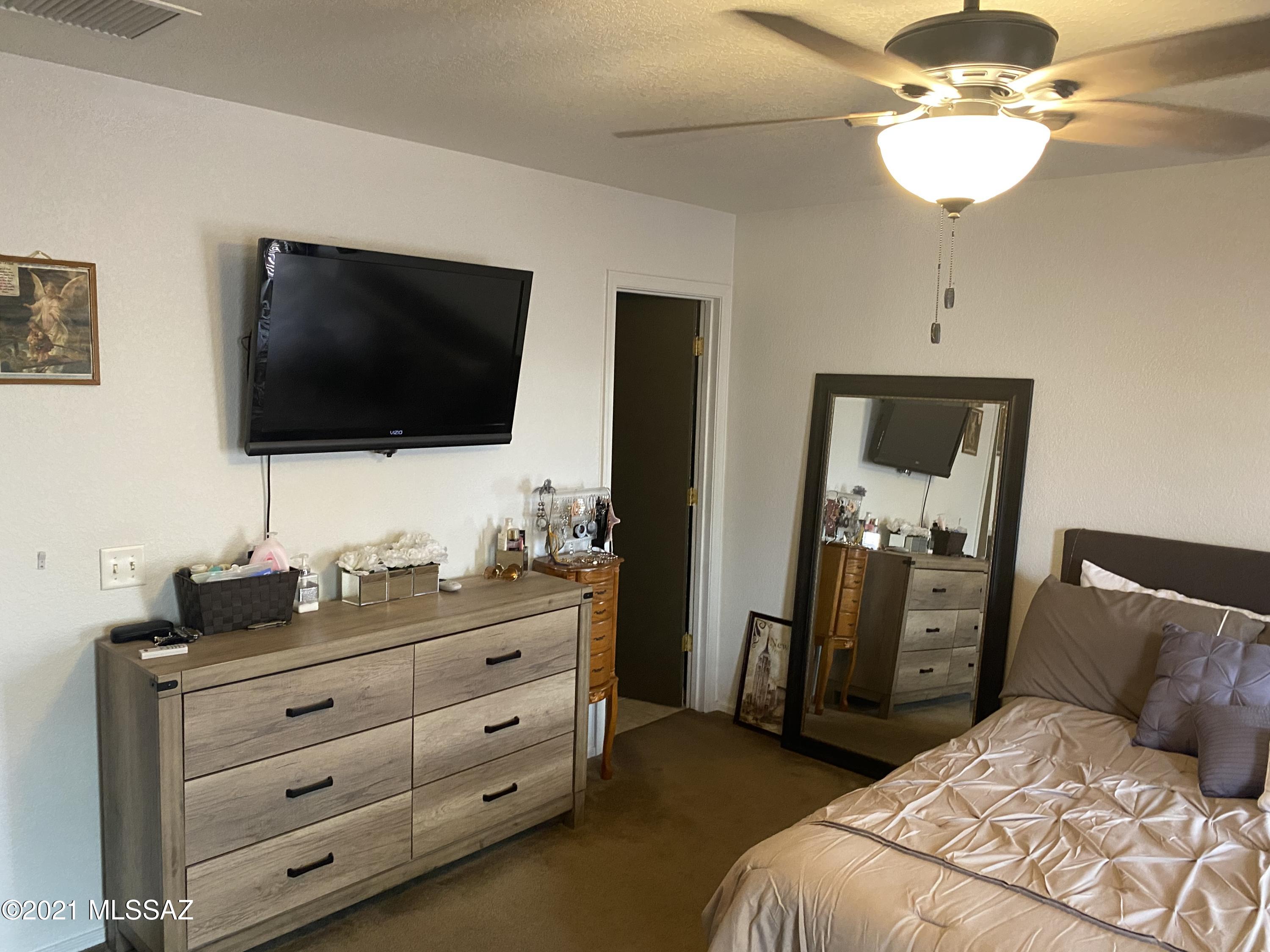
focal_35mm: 26
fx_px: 954
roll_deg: -1.5
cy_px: 476
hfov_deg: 67.3
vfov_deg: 53.1
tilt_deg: -6.3
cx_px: 635
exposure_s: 1/60
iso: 400
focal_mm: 4.25
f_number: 1.8
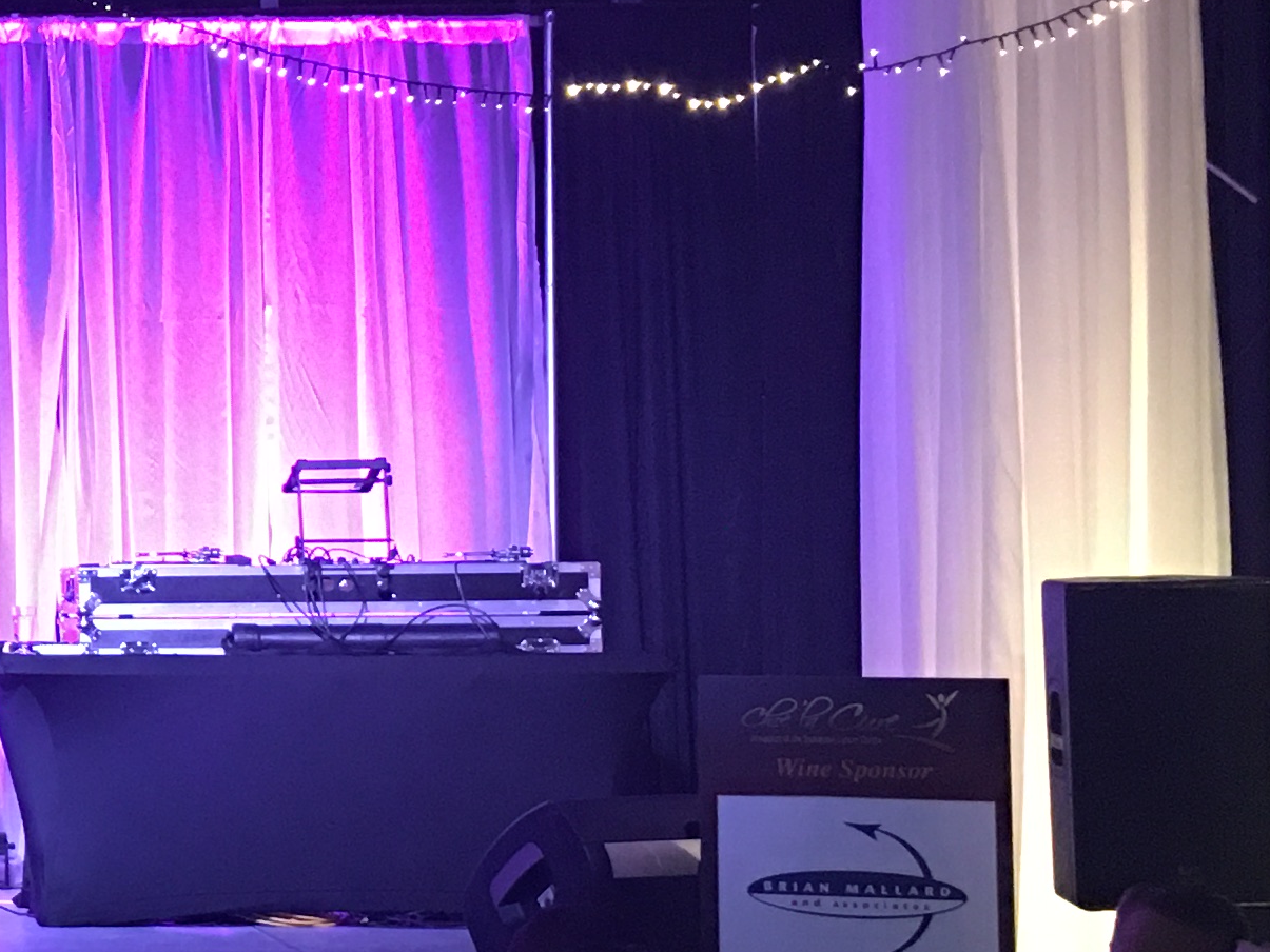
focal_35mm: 97
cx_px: -547
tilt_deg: +2.9
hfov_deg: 18.3
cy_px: 454
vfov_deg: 15.2
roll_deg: +0.0
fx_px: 3559
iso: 100
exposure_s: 1/10
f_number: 2.2
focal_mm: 4.15
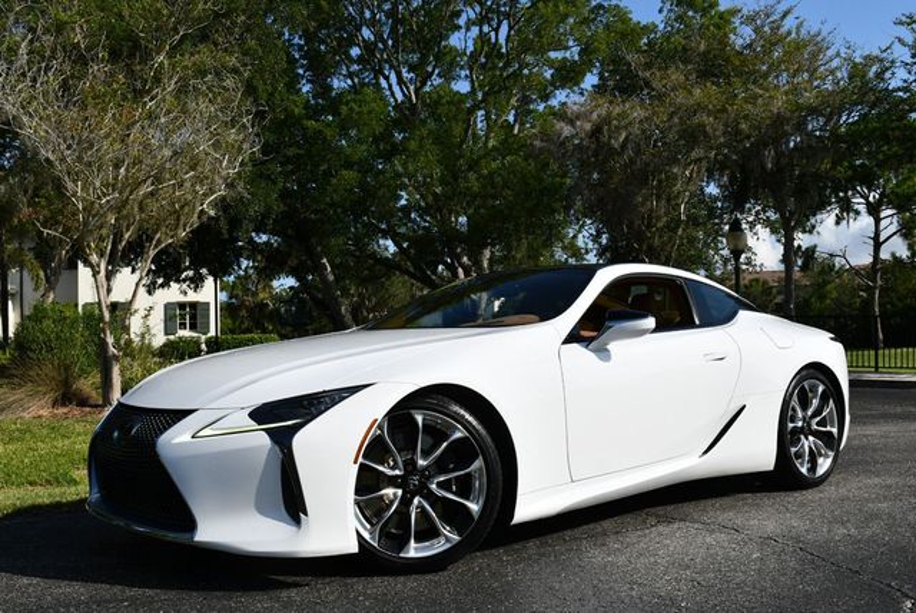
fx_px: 1019
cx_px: 458
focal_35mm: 40
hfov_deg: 48.4
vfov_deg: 33.5
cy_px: 306
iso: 100
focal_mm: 20
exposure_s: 1/400
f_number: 10
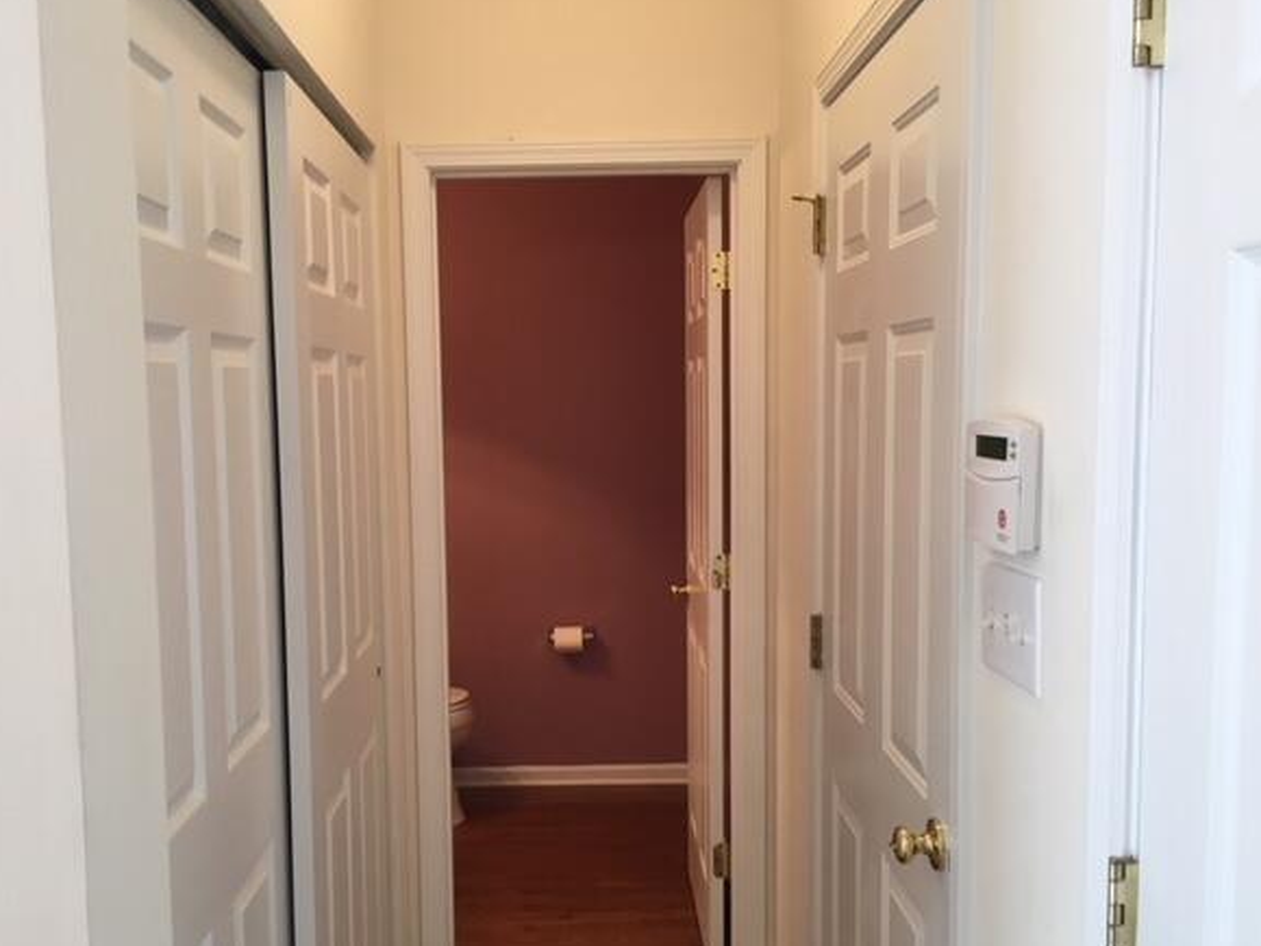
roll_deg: +0.5
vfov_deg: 44.1
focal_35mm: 32
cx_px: 576
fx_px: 1166
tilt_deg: -6.0
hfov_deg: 56.7
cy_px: 507
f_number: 2.2
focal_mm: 4.15
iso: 80
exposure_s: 1/33
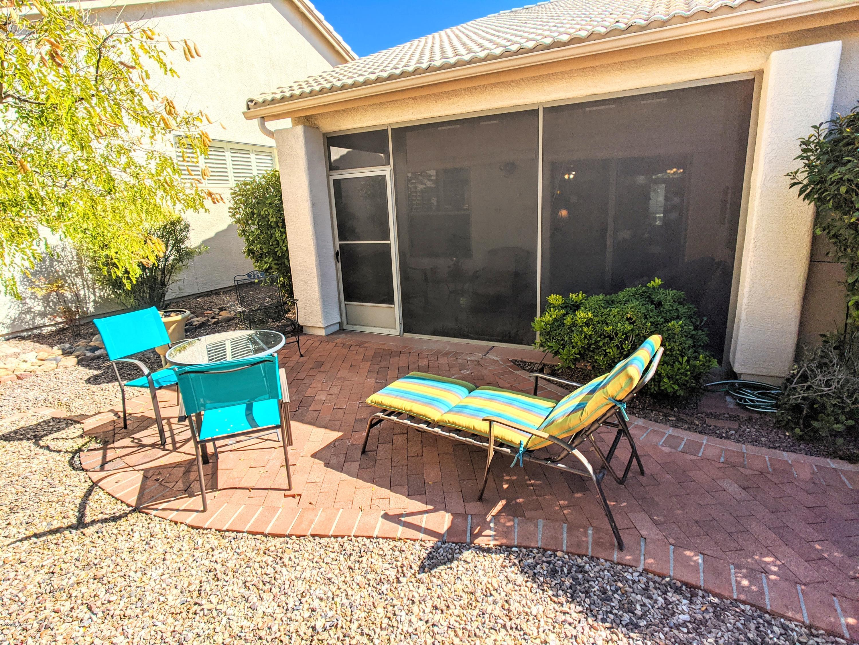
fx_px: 670
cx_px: 430
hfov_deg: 65.3
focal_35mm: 27
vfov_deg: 51.4
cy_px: 322
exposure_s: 1/3356
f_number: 1.73
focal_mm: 4.38
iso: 65
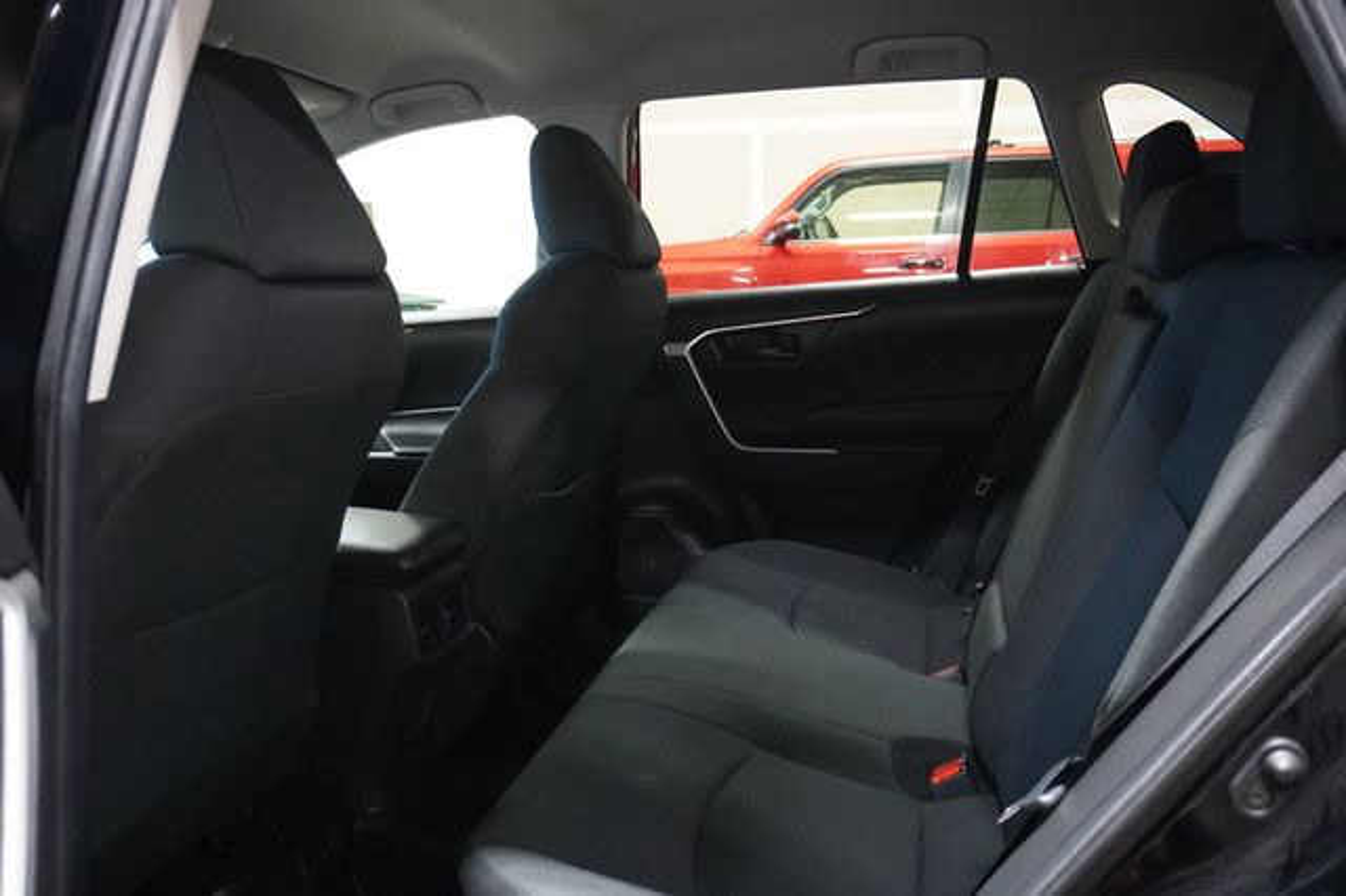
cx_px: 673
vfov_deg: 43.6
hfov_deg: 62.0
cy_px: 448
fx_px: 1121
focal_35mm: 30
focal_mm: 20
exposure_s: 1/30
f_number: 4
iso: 6400
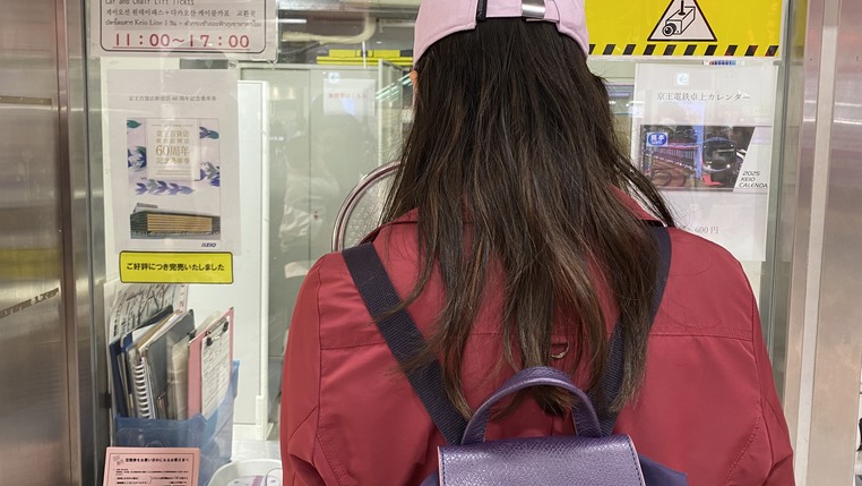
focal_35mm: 29
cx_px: 424
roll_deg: +0.1
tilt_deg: -5.2
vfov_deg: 40.0
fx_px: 663
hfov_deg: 66.1
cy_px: 193
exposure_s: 1/50
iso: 125
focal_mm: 4.25
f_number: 1.8
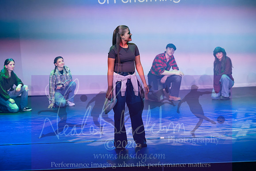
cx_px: 128
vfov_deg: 11.4
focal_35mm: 120
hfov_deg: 17.1
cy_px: 86
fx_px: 853
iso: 5000
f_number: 4
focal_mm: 120
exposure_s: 1/800
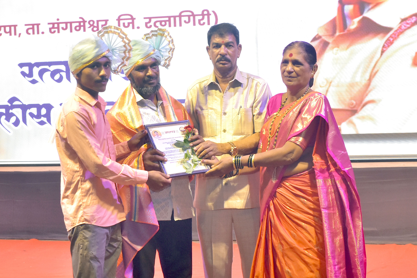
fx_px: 486
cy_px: 139
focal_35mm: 42
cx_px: 208
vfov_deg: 31.9
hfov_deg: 46.4
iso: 1250
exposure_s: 1/60
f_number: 5.6
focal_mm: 28
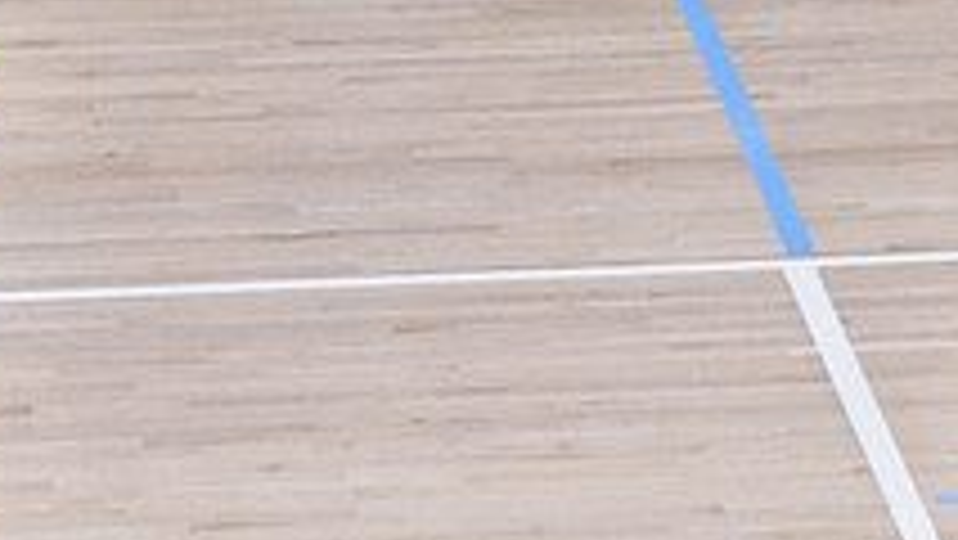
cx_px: 371
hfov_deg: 4.3
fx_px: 12630
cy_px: 1300
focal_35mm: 497
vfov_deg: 2.4
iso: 6400
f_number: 3.2
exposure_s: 1/1250
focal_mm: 116
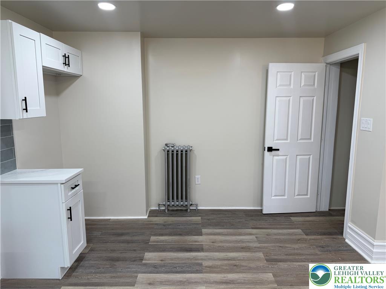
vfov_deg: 56.8
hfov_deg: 71.6
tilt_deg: -9.5
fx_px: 268
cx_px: 193
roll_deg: +0.3
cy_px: 144
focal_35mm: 24
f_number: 1.78
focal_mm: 6.76
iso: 100
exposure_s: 1/120
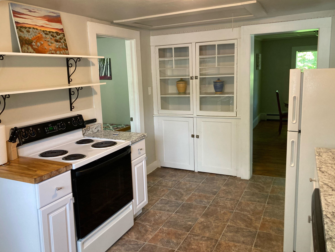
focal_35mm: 29
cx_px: 169
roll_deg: +0.9
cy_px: 123
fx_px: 281
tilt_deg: -8.6
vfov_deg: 48.2
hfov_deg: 61.7
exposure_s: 1/60
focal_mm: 3.99
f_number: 1.8
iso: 125
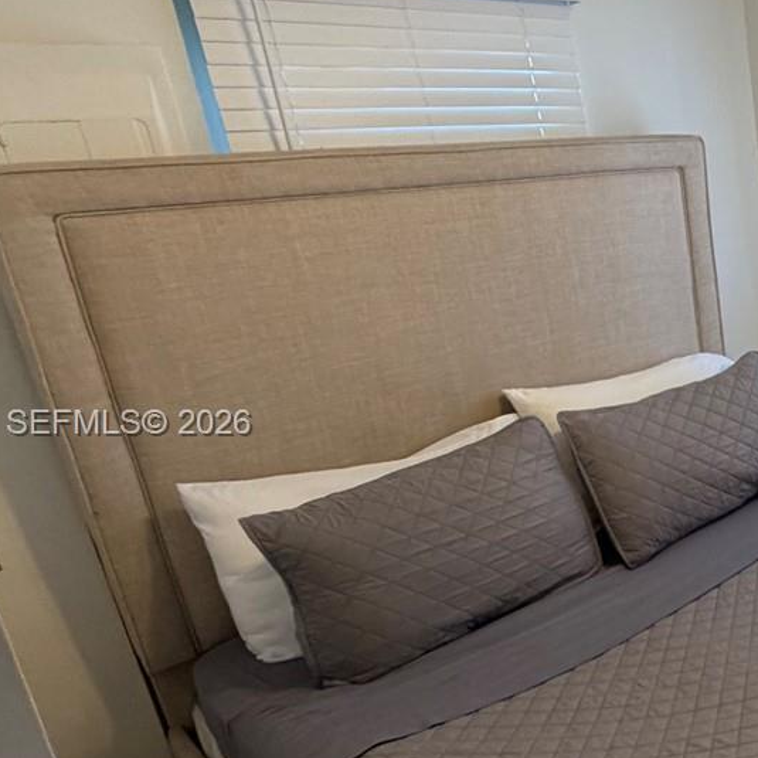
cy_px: 425
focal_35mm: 37
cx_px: 944
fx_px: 917
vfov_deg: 44.8
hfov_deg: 34.4
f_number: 2.2
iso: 320
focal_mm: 2.22
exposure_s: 1/120
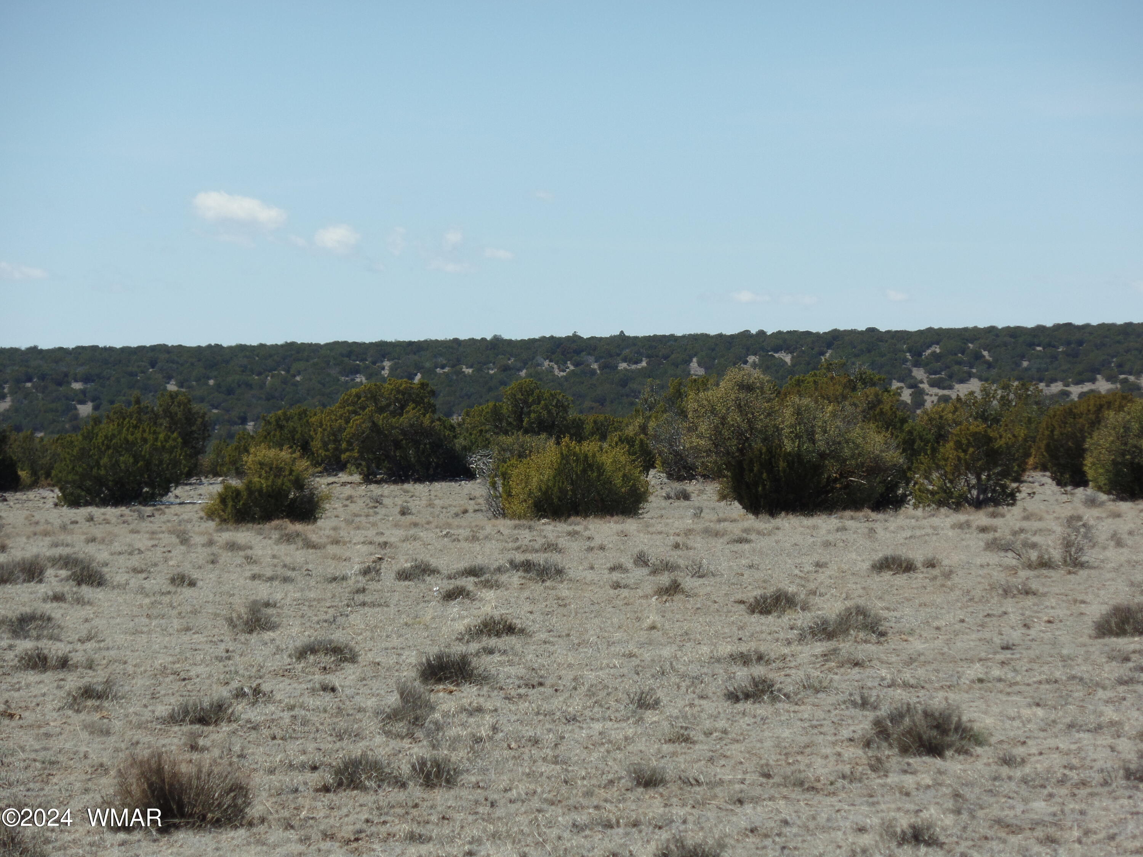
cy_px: 428
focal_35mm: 217
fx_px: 7165
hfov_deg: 9.1
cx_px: 572
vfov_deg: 6.8
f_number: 4.8
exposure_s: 1/500
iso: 80
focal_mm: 38.6
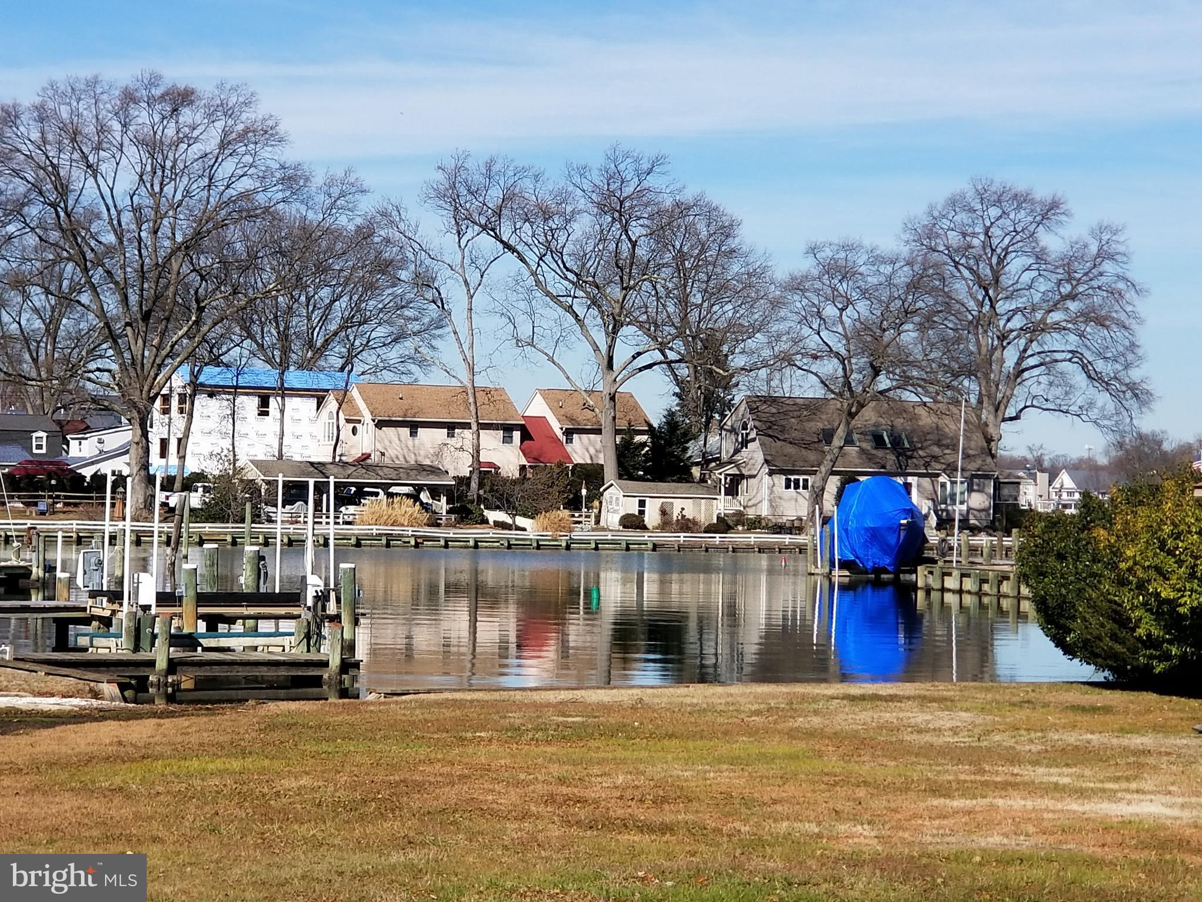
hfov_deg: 36.8
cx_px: 601
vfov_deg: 28.0
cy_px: 451
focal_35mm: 52
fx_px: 1806
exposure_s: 1/1033
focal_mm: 6
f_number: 2.4
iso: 25
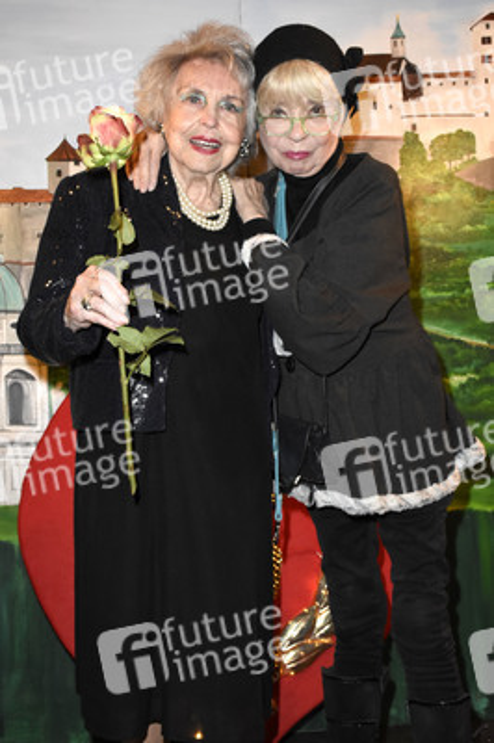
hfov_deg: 33.0
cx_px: 247
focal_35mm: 40
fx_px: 835
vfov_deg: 48.0
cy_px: 372
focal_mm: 27
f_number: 6.3
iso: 2500
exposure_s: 1/60
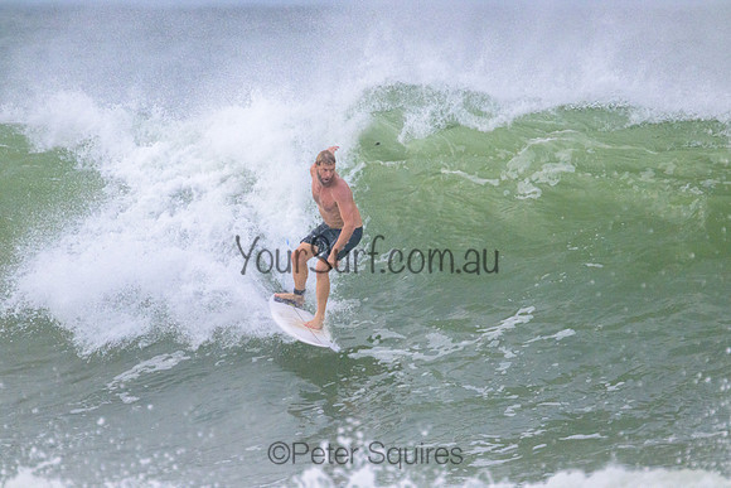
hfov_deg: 2.6
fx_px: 16247
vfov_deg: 1.7
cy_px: 244
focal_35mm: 800
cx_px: 366
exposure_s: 1/3200
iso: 4000
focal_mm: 800
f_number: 11
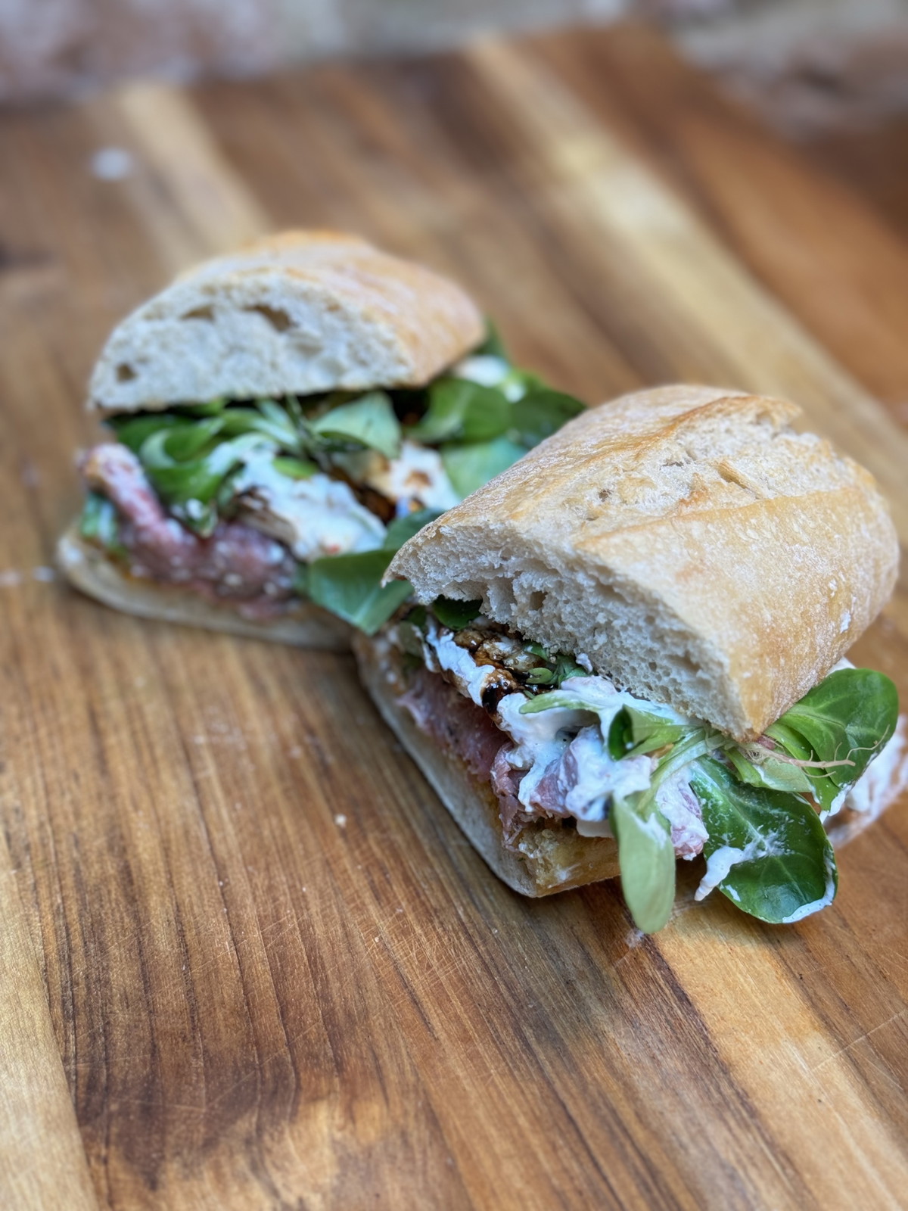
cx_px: 454
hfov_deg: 30.3
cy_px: 606
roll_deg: +1.8
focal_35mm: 48
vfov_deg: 39.7
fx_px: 1679
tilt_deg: -39.5
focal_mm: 6.86
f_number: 1.78
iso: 50
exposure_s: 1/50
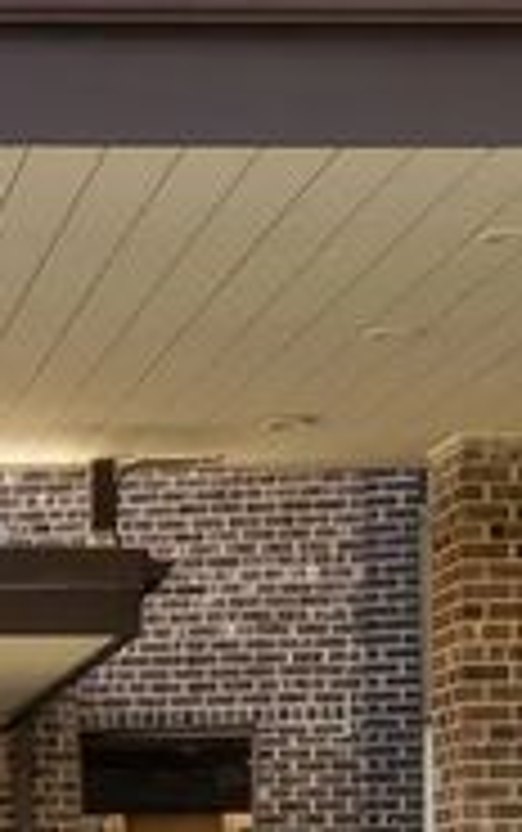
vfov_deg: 13.4
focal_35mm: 152
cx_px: -256
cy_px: 947
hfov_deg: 8.5
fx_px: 3452
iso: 100
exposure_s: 1/13
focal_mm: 27
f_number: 10
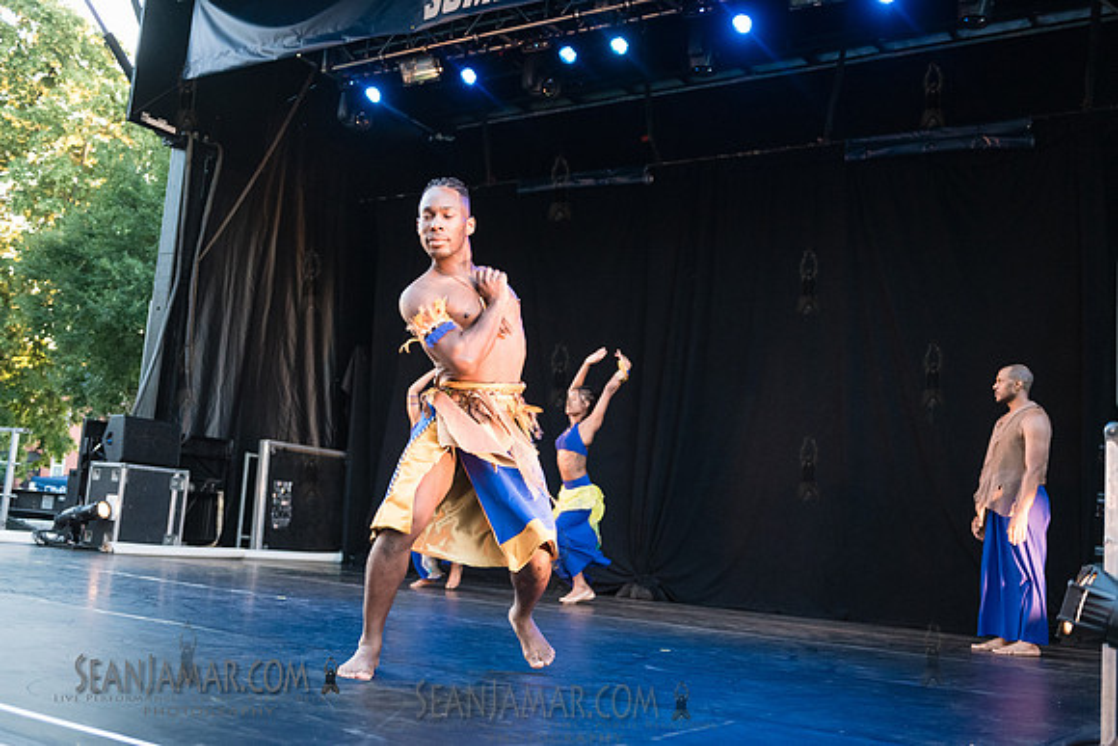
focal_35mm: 38
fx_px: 1184
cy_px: 373
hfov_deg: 50.6
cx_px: 559
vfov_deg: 35.0
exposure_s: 1/500
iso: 3200
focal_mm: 38
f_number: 2.8
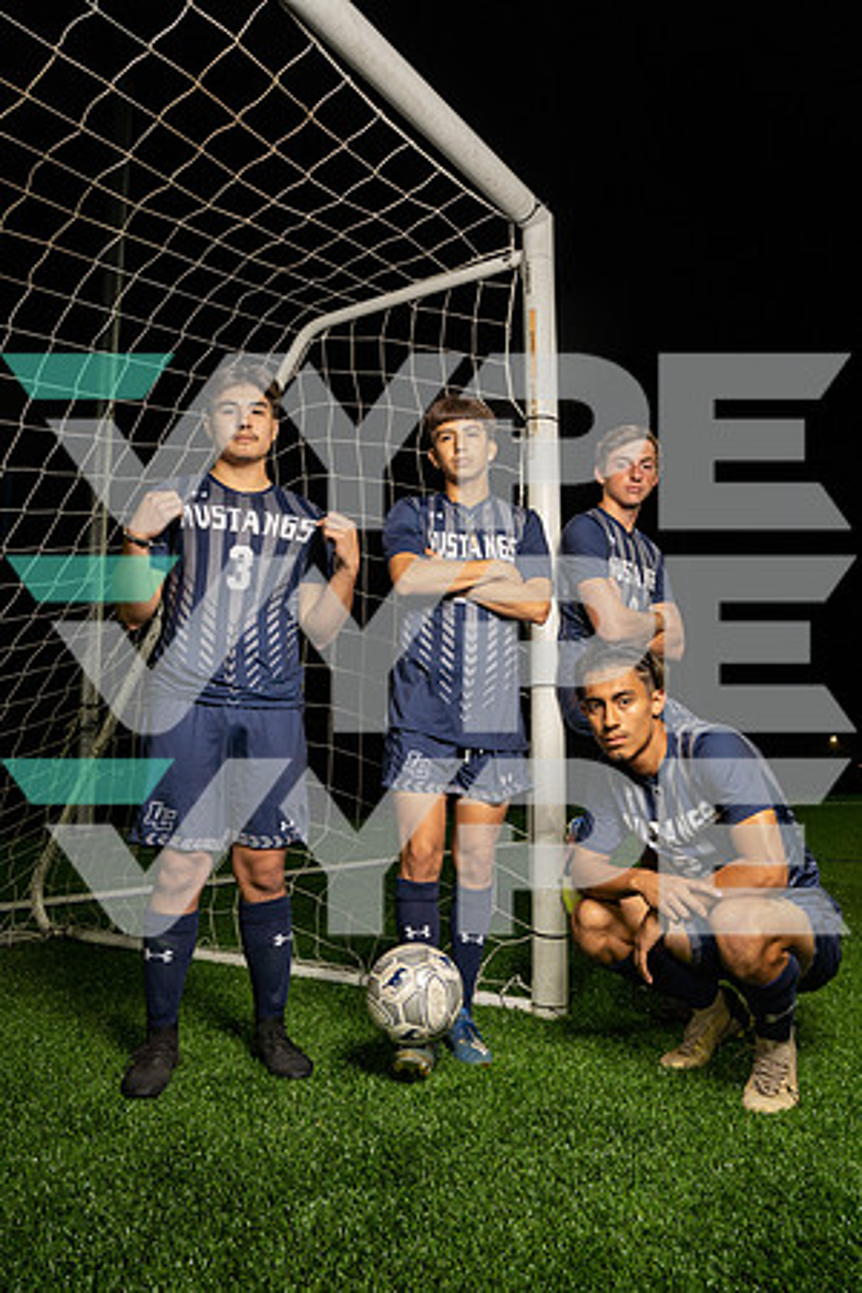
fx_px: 862
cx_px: 431
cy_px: 646
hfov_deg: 53.1
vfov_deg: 73.7
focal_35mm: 24
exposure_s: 1/200
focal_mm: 24
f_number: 7.1
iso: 500
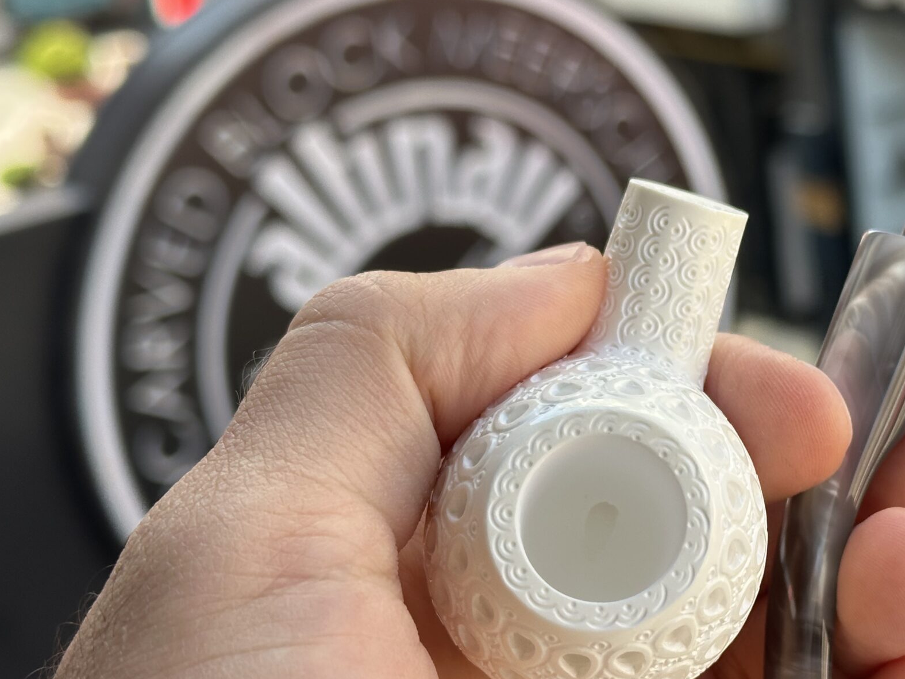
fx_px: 2040
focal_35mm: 78
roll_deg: +7.1
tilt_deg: -20.5
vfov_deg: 18.9
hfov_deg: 24.6
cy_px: 389
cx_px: 722
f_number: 1.78
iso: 64
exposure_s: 1/435
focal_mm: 6.86
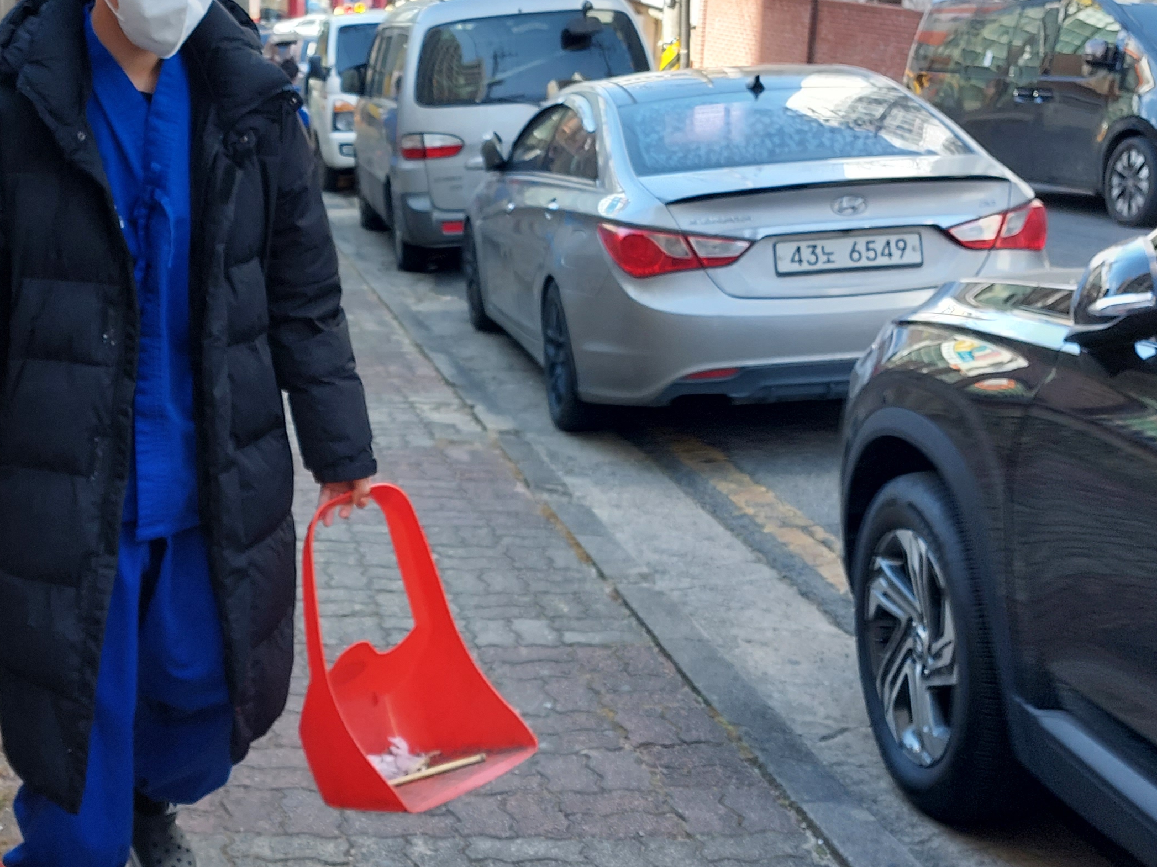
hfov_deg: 35.0
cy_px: 333
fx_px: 1771
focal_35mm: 53
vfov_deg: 27.4
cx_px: 228
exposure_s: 1/120
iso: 32
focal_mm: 5.23
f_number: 1.8
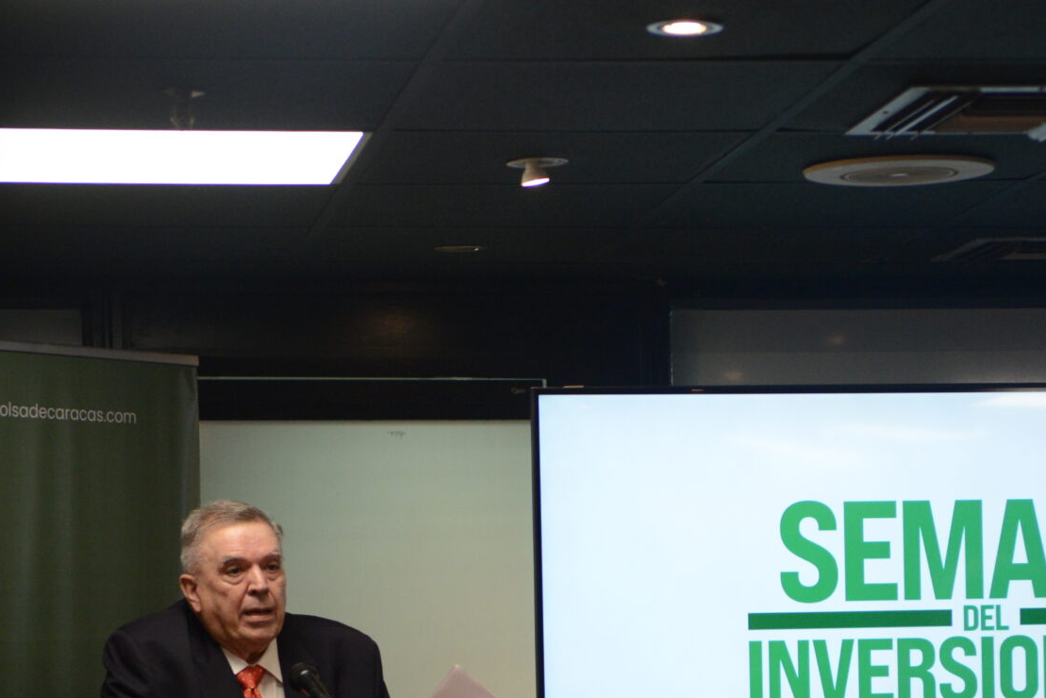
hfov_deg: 16.1
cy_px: 738
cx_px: 683
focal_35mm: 127
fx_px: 3691
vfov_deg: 10.7
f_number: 2.8
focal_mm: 55
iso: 1600
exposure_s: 1/320
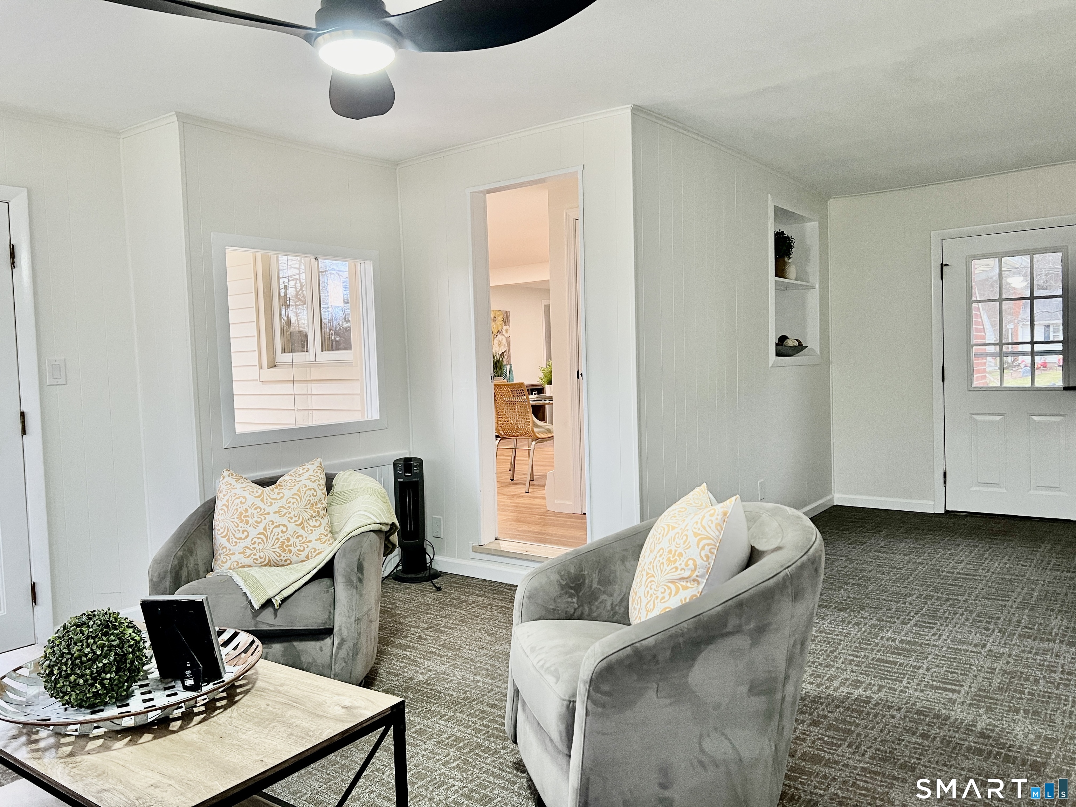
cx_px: 538
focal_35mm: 26
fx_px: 808
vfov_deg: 53.1
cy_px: 404
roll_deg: +1.9
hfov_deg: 67.3
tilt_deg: -1.4
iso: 125
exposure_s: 1/60
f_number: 1.5
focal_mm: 5.7
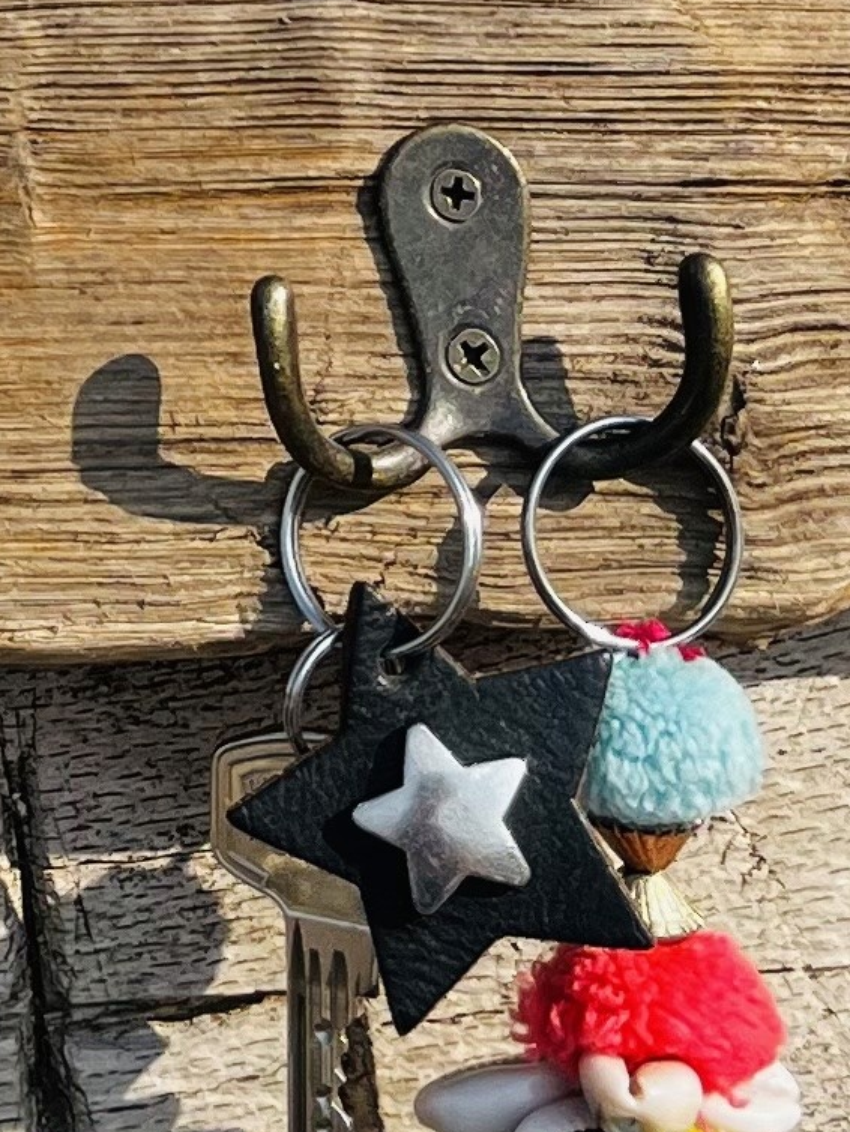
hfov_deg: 10.1
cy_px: -937
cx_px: -649
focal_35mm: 139
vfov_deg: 12.8
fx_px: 4548
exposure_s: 1/2755
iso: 50
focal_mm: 5.1
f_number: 1.6
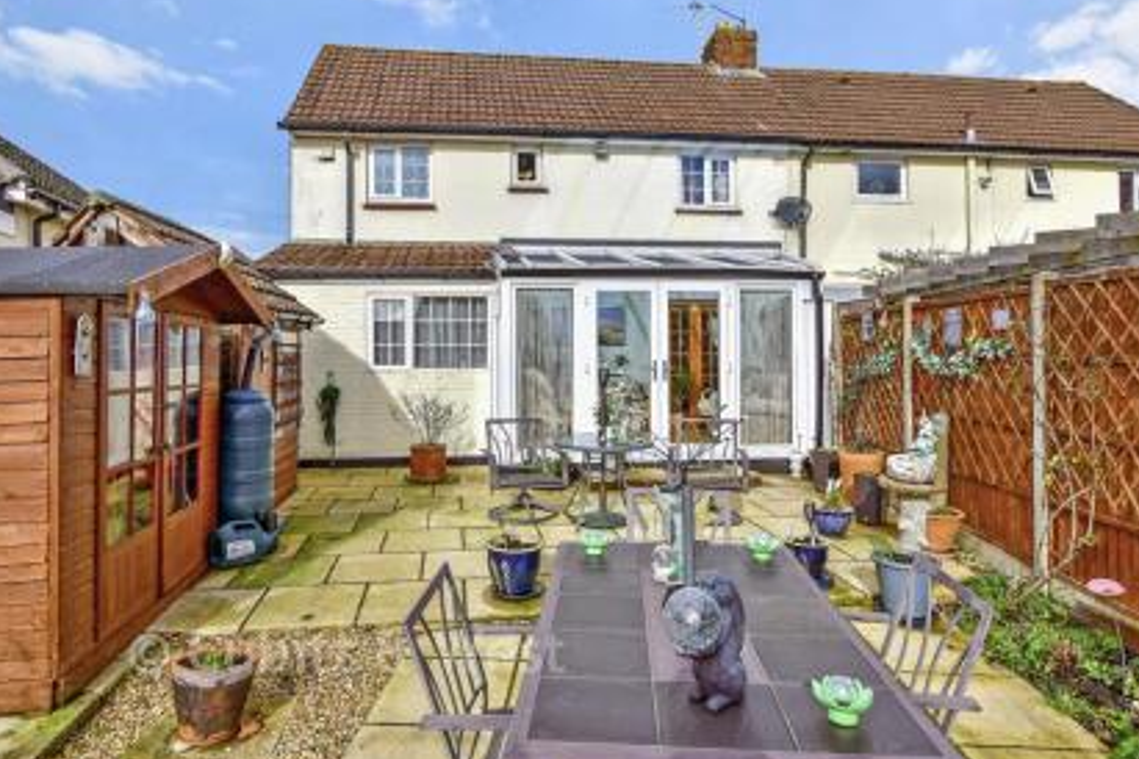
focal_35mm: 22
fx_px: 696
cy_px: 350
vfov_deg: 57.2
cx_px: 557
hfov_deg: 78.6
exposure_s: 1/800
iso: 400
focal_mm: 13
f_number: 8
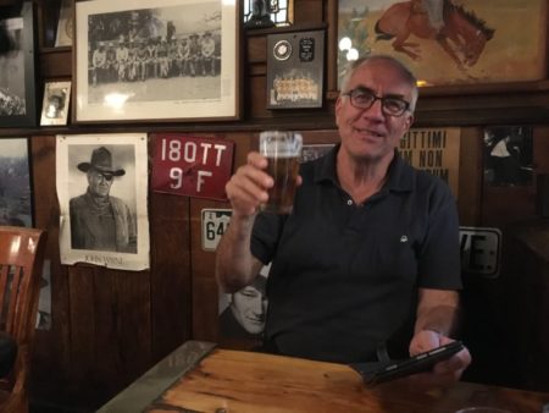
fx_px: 460
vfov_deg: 48.3
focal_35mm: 29
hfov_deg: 61.6
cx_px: 274
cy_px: 206
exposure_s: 1/15
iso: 640
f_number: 2.2
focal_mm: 4.15
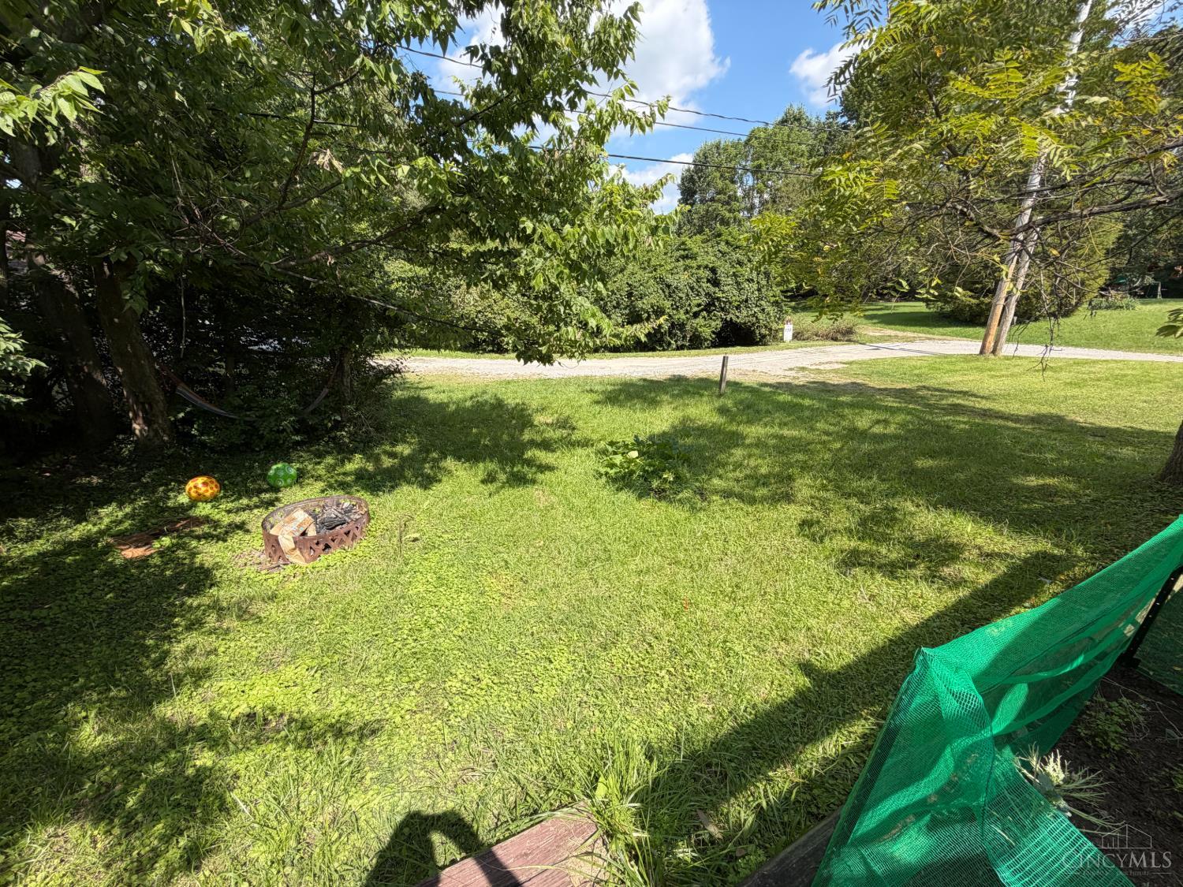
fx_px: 478
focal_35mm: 14
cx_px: 592
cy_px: 444
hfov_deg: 102.1
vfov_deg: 85.7
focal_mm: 2.22
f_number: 2.2
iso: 40
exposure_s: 1/664
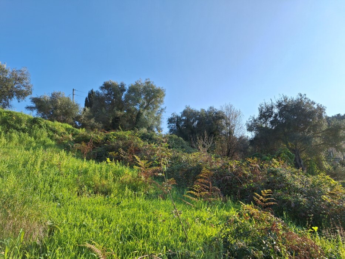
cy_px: 130
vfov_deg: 58.9
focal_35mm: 23
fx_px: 229
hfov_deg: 73.9
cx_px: 172
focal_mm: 5.54
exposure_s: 1/2364
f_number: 1.8
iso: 40
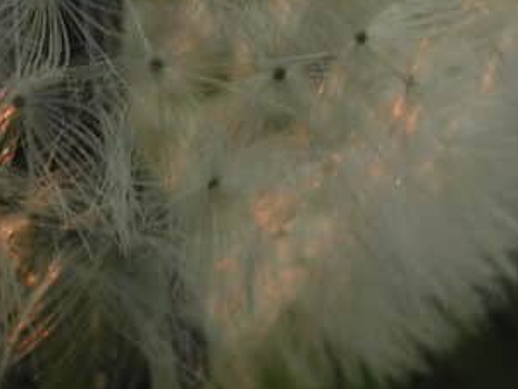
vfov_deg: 8.4
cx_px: 21
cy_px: 10
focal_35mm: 177
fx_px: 2650
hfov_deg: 11.1
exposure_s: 1/105
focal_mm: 11.1
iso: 100
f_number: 8.8
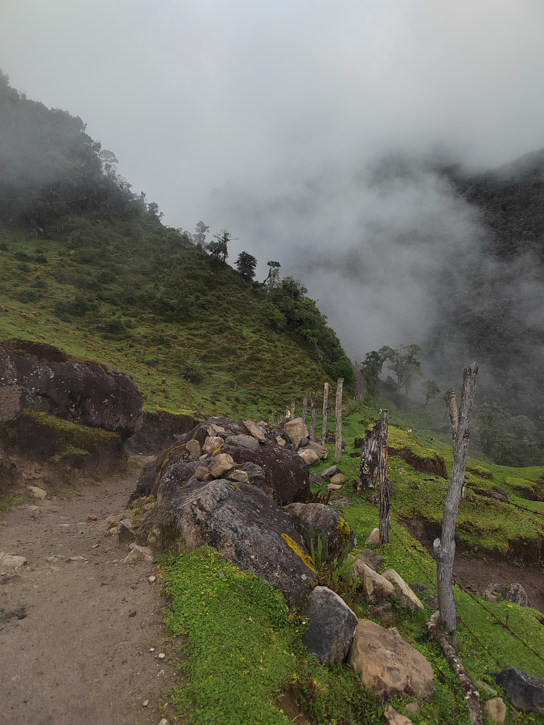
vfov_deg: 73.9
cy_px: 362
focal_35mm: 23
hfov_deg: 58.9
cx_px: 272
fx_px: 482
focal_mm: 5.52
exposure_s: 1/1061
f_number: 1.9
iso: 300
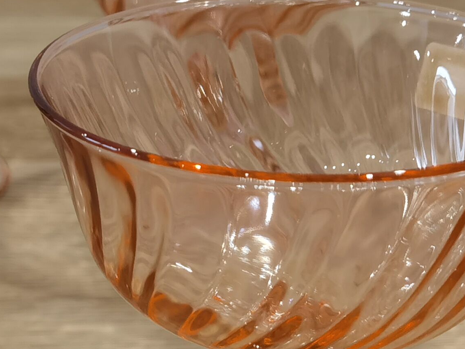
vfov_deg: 13.3
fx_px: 1491
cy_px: 237
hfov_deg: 17.7
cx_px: 245
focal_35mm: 111
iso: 100
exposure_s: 1/50
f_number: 1.9
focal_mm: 6.71
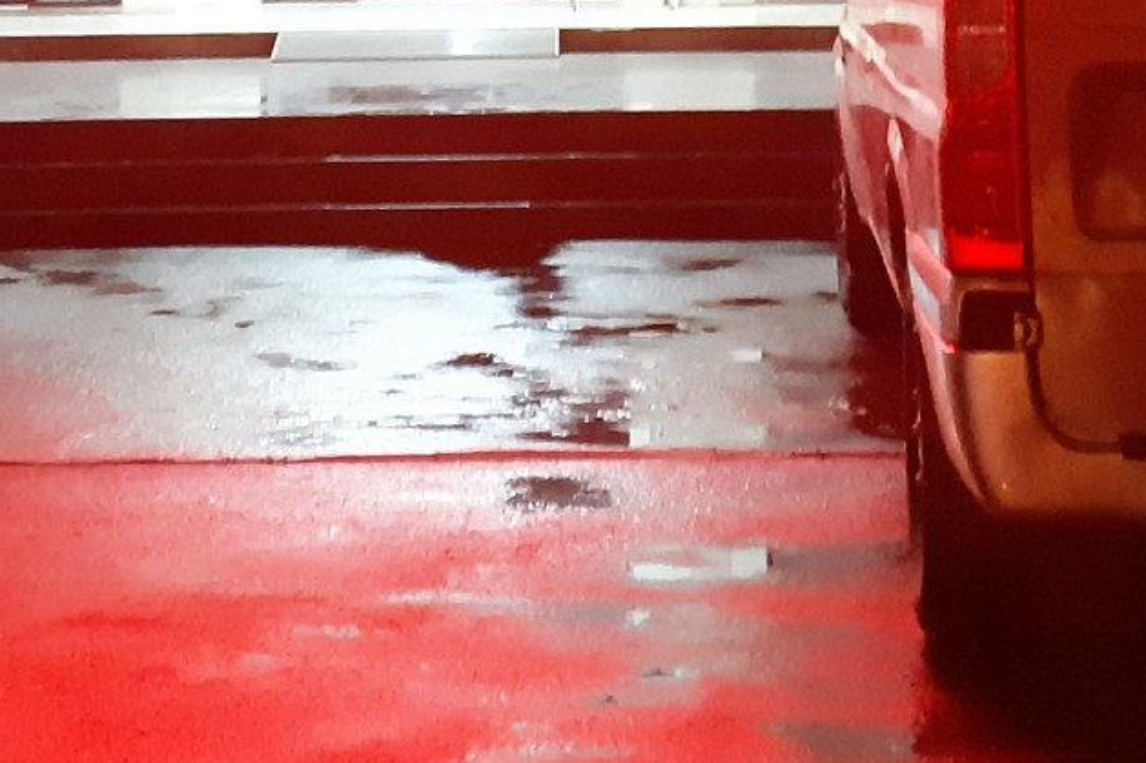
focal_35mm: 86
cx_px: 572
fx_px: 2737
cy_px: -534
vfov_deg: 14.3
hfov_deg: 23.7
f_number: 1.7
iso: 1000
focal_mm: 3.93
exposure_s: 1/10
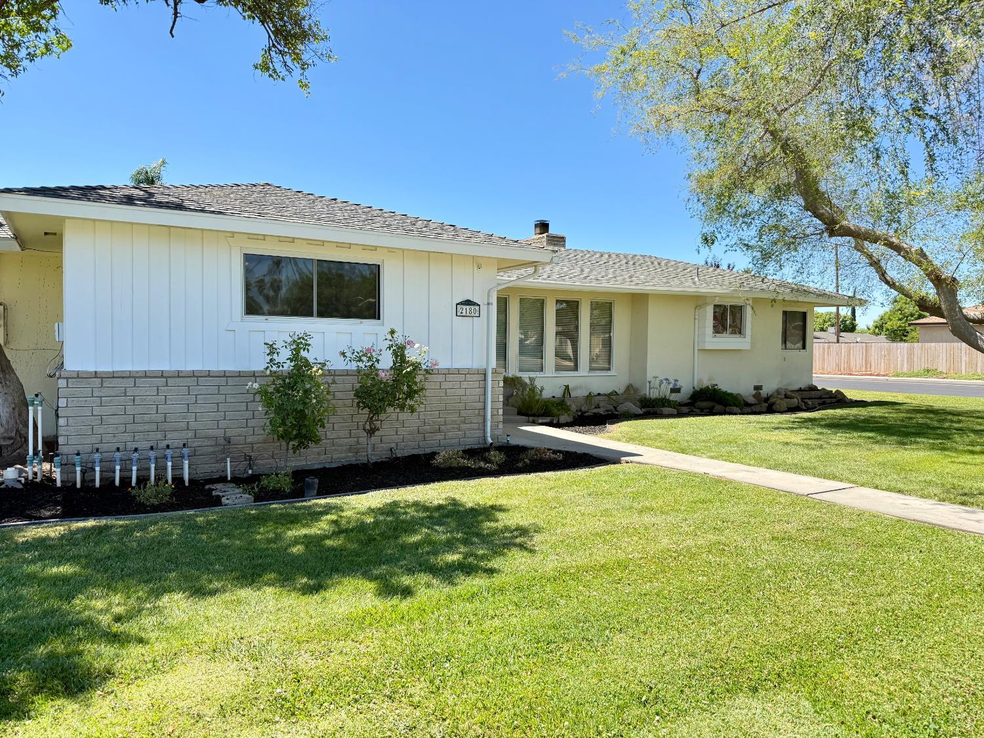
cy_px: 369
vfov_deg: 56.8
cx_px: 492
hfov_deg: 71.6
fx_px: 682
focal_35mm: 24
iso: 100
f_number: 1.78
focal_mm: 6.76
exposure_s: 1/1855
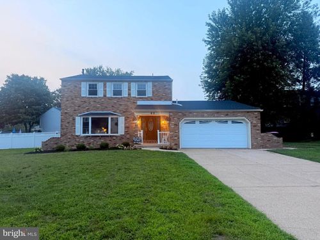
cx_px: 160
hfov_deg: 71.6
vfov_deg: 56.8
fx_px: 222
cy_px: 120
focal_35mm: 24
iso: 125
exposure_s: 1/60
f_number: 1.78
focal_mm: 6.76
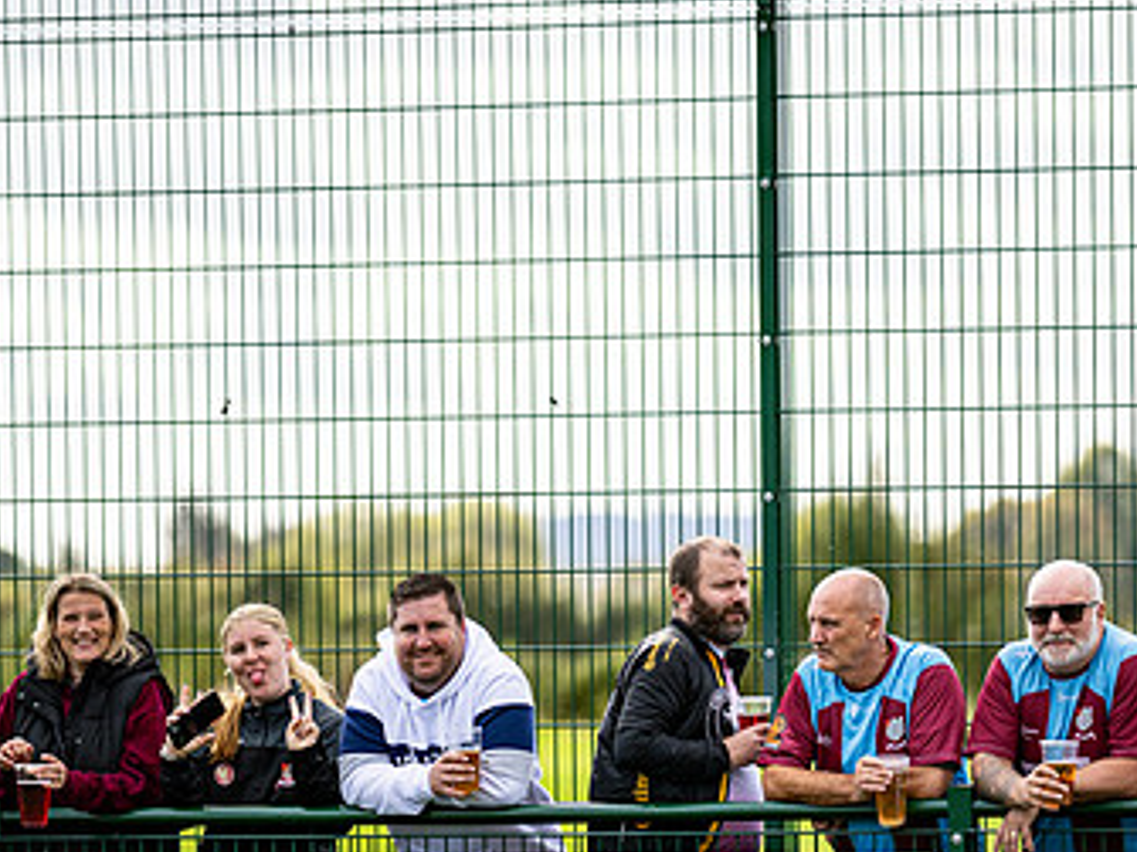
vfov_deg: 5.5
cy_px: 750
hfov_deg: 7.3
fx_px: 8931
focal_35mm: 272
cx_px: 900
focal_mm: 135
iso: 200
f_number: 1.8
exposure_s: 1/8000
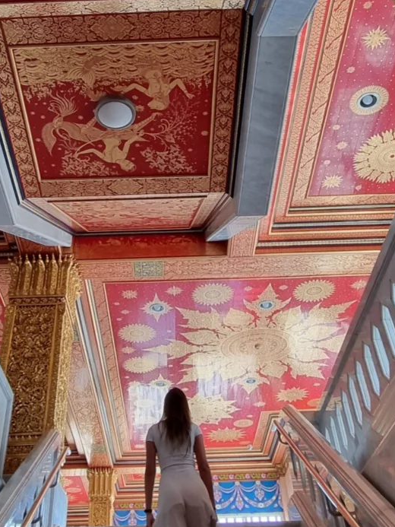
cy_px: 158
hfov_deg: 39.5
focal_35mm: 36
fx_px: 548
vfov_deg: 50.0
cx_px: 155
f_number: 2.2
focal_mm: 2.2
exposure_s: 1/50
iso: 125
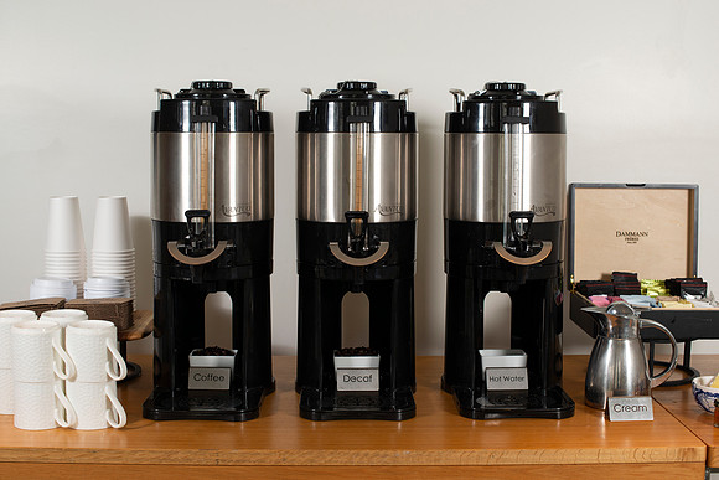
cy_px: 240
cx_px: 360
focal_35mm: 50
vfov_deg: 27.0
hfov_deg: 39.6
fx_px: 999
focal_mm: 50
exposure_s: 1/100
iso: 250
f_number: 7.1
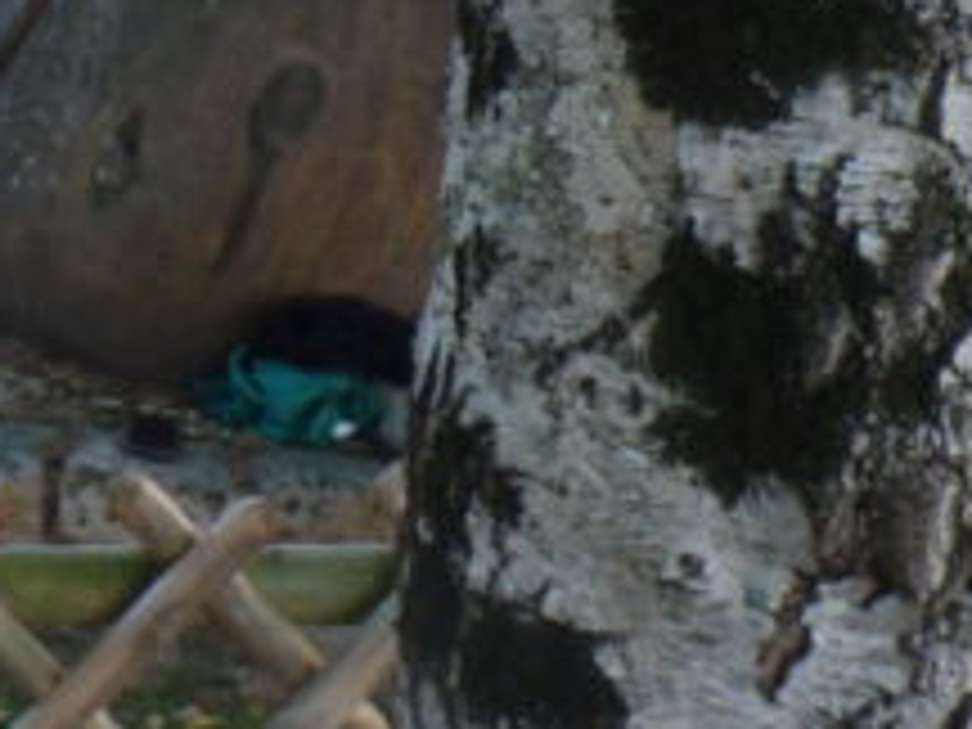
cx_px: -562
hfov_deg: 17.9
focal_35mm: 96
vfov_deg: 14.0
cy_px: -490
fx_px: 2696
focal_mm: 4.8
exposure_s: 1/30
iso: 100
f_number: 2.8
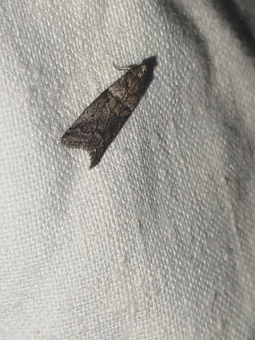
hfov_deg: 13.7
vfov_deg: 18.2
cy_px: 170
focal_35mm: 108
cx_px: 128
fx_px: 1061
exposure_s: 1/50
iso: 64
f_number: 1.7
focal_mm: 5.31
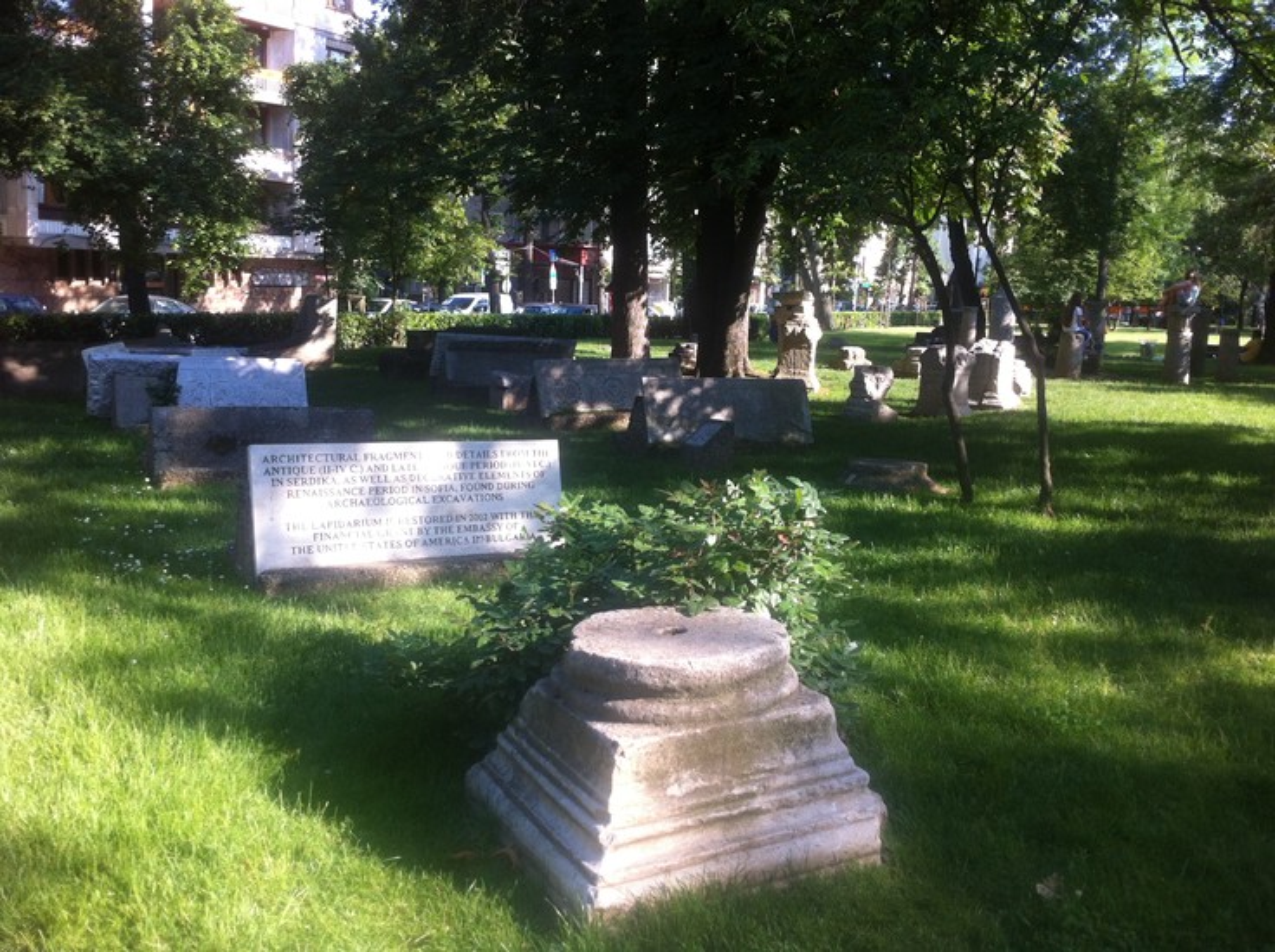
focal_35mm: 35
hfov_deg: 52.7
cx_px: 638
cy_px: 476
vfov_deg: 40.6
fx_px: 1287
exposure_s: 1/214
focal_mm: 3.85
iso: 80
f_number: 2.8
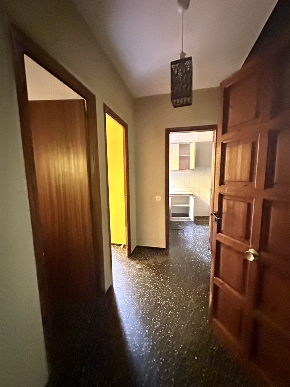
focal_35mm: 14
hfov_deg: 85.7
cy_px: 194
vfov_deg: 102.1
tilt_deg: -4.2
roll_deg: +0.6
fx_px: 156
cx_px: 145
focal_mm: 2.22
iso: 2500
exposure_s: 1/24
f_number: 2.2
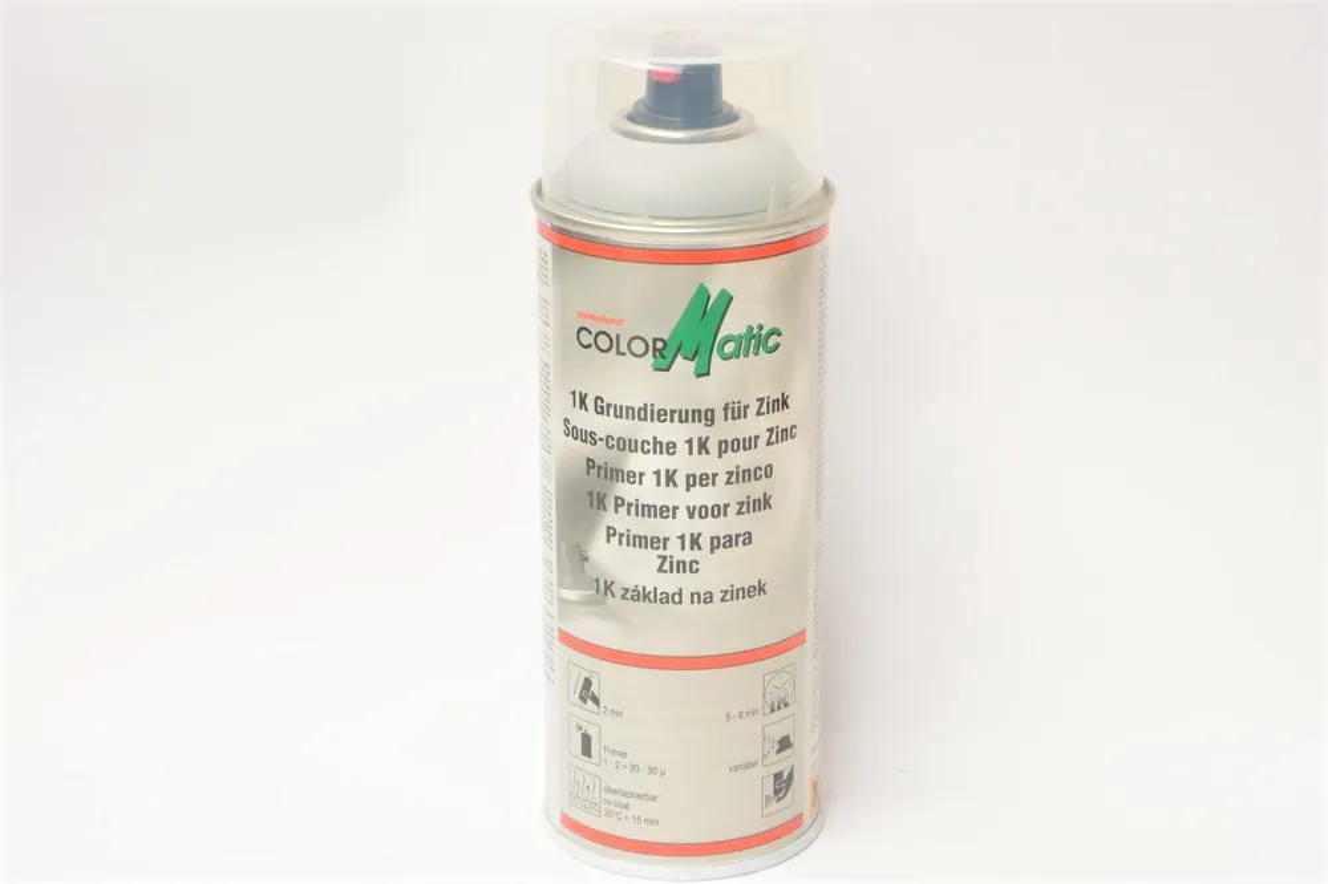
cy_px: 442
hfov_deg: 25.1
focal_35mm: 81
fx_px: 2987
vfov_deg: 16.8
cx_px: 664
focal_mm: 30
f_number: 5.6
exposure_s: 1/80
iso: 800
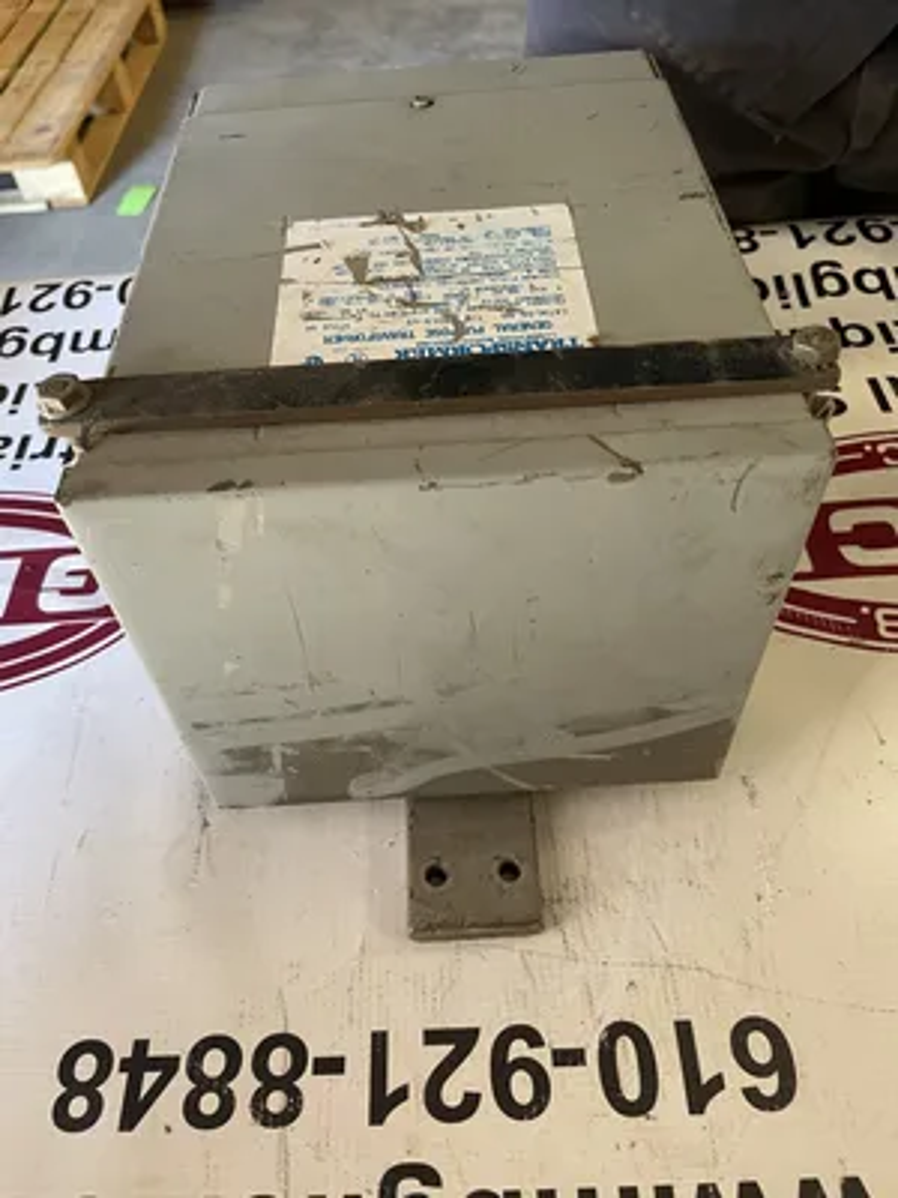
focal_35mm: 26
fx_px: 899
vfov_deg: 67.3
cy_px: 599
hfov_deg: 53.1
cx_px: 449
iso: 200
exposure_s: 1/60
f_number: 1.6
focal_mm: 4.2
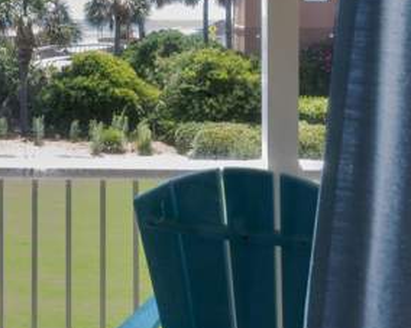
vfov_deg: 20.6
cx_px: -166
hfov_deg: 22.2
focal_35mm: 74
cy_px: 111
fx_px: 900
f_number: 9
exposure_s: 1/5
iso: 400
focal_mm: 28
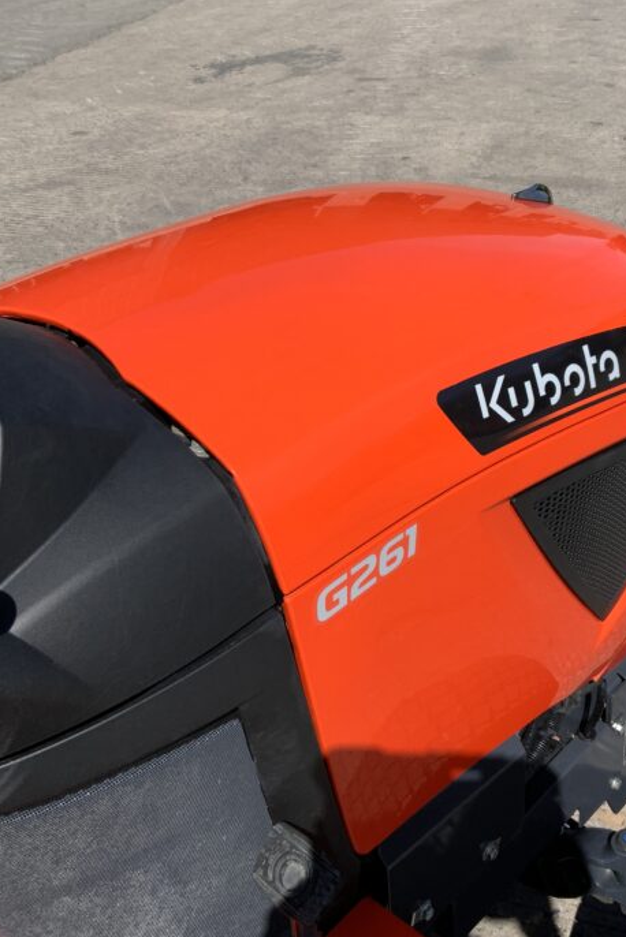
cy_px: 434
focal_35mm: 45
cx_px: 416
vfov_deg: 43.6
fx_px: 1172
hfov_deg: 29.7
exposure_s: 1/1912
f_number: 1.8
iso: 16
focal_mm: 3
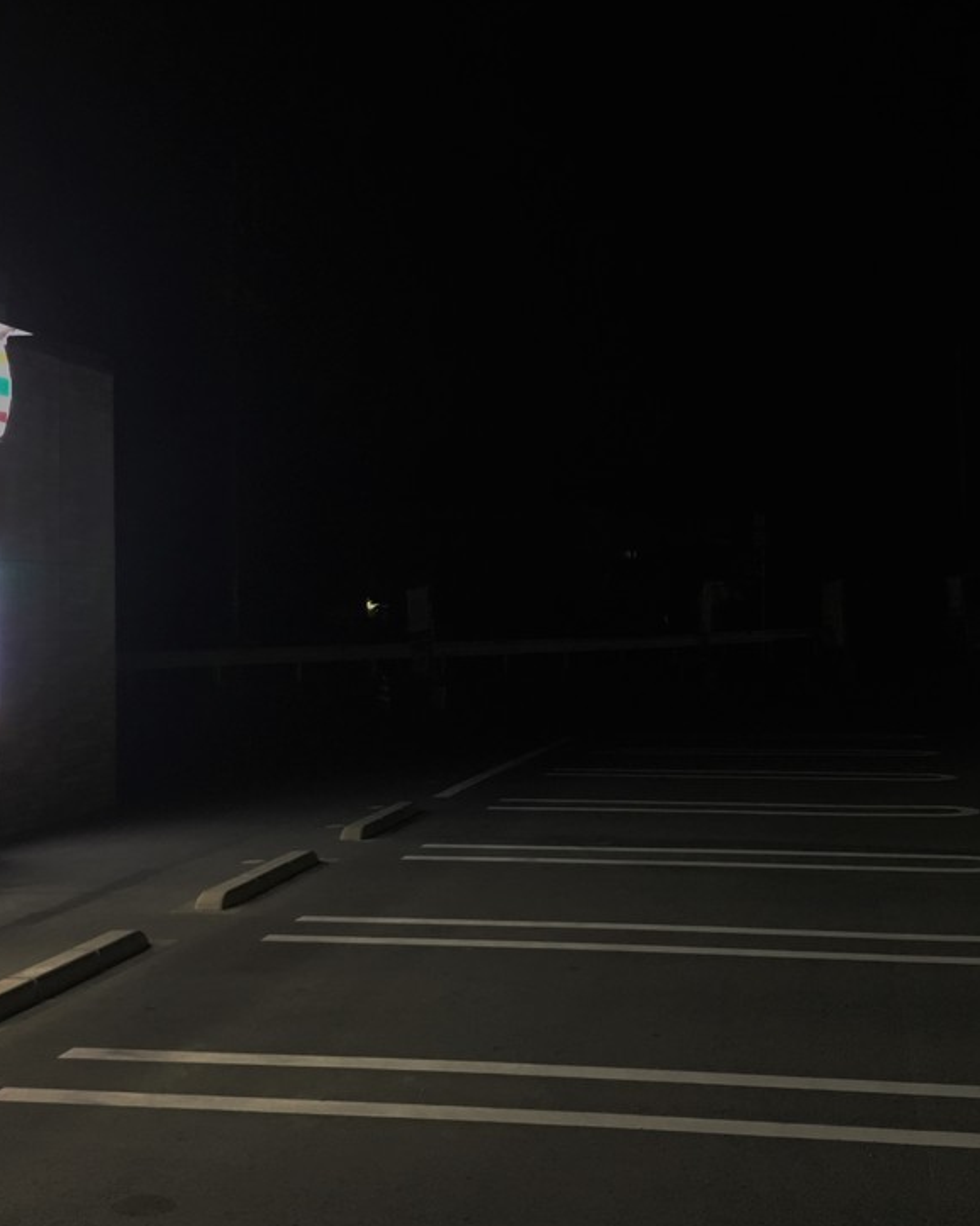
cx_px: 575
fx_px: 1705
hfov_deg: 32.0
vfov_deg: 39.5
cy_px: 549
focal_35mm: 47
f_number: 2.2
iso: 160
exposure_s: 1/4
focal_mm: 4.15
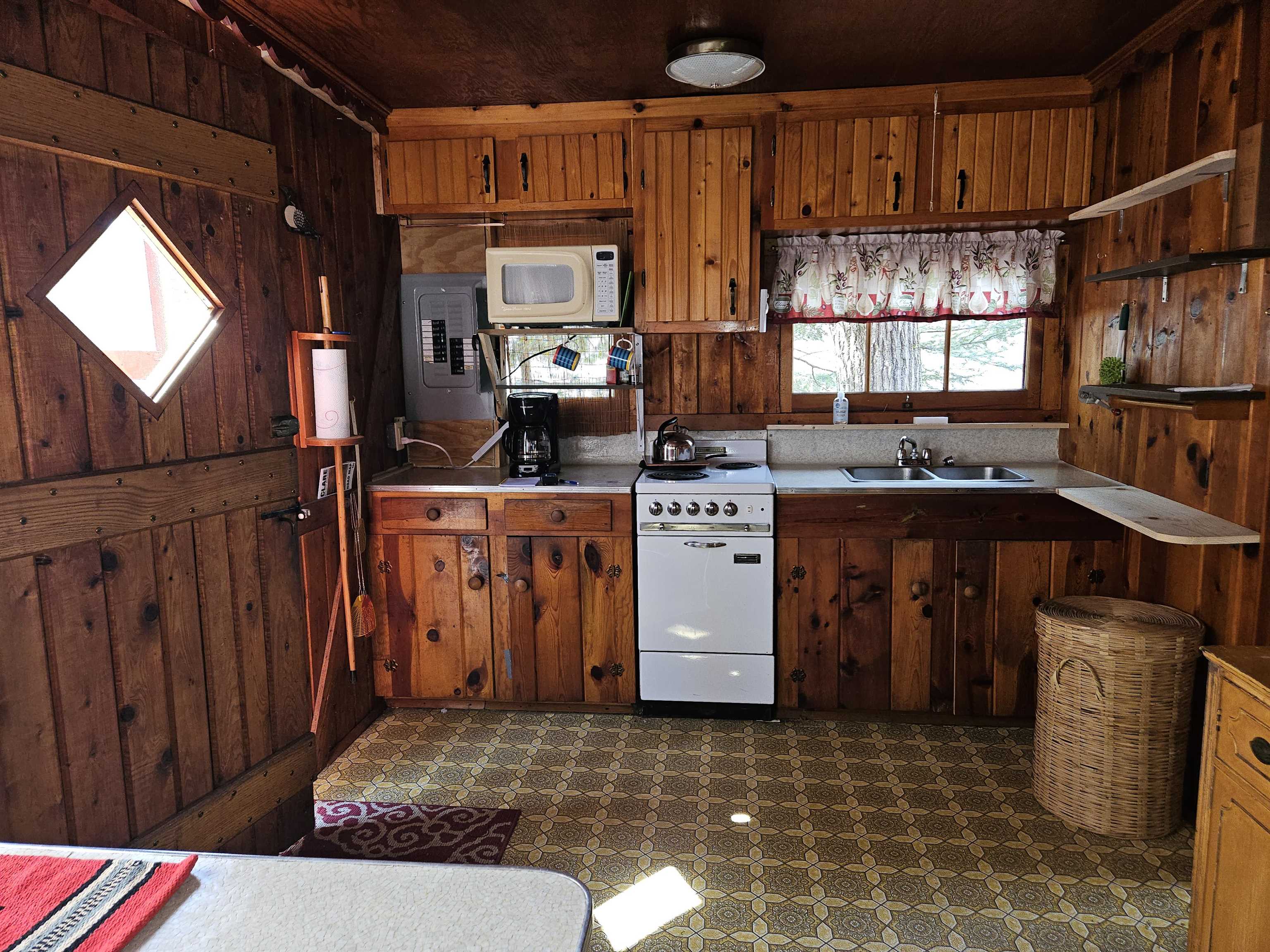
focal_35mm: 23
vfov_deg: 58.9
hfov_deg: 73.9
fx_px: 844
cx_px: 635
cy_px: 476
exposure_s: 1/24
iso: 125
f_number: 1.8
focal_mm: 5.4
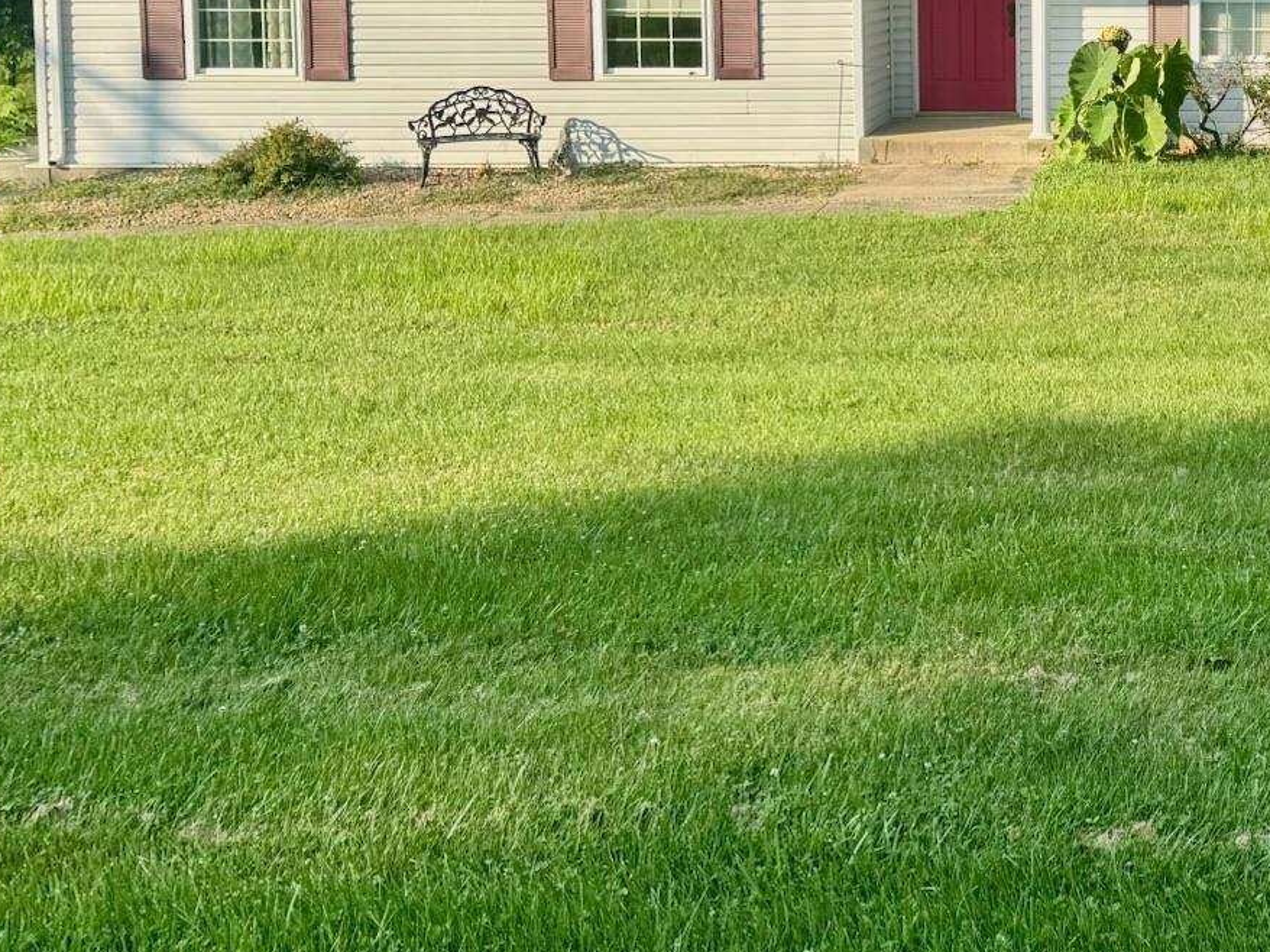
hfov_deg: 32.7
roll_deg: +0.3
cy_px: 58
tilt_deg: -4.2
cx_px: 1140
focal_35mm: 56
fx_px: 2054
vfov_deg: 25.1
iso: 80
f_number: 1.78
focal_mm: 6.76
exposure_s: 1/2331
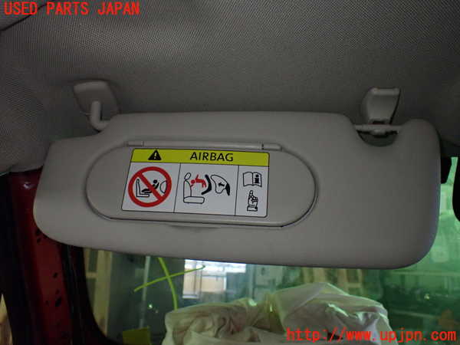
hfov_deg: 60.0
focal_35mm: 30
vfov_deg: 46.8
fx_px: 399
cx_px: 230
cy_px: 172
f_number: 2.3
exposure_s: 1/125
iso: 800
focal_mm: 5.4
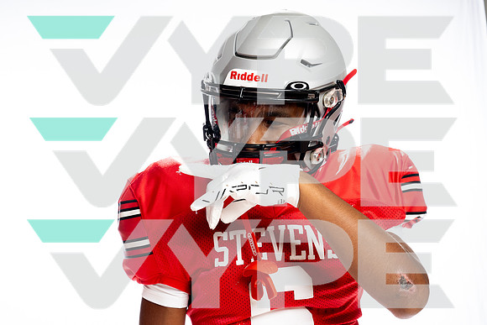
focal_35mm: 52
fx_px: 704
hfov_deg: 38.2
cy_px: 162
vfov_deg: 26.0
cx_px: 244
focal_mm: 52
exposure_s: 1/250
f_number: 8
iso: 800
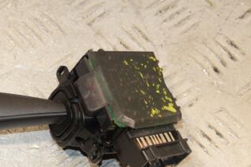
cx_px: 42
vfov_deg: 10.1
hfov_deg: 15.1
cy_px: 129
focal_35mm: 135
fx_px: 941
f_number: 9
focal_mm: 48
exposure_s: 1/200
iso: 1600
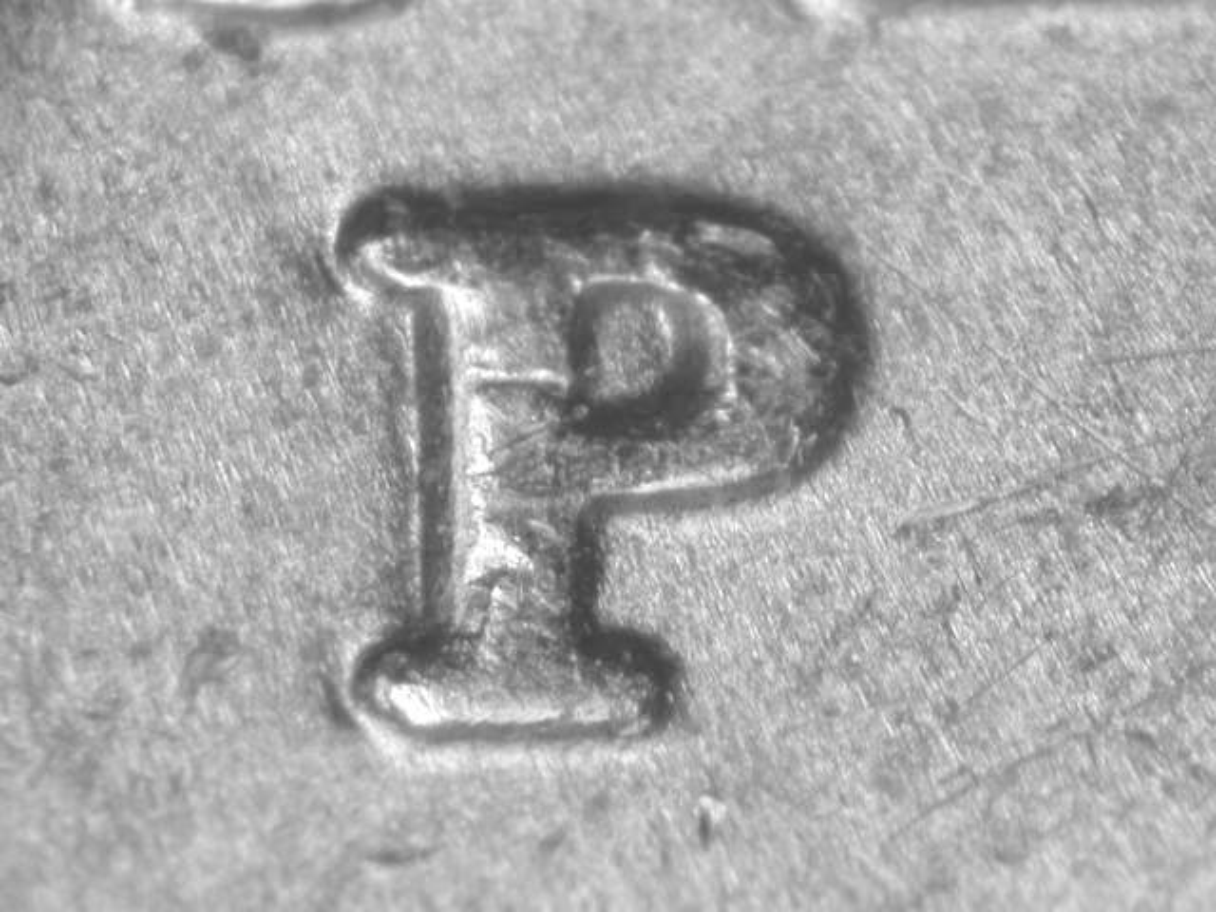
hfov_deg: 15.2
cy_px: 456
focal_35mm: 130
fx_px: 4567
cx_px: 608
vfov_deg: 11.4
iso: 100
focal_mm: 26.9
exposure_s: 1/5.8
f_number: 4.6
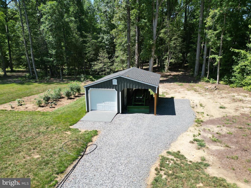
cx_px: 126
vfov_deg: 56.8
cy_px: 94
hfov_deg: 71.6
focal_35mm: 24
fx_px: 174
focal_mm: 6.72
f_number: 1.7
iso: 110
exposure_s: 1/1500
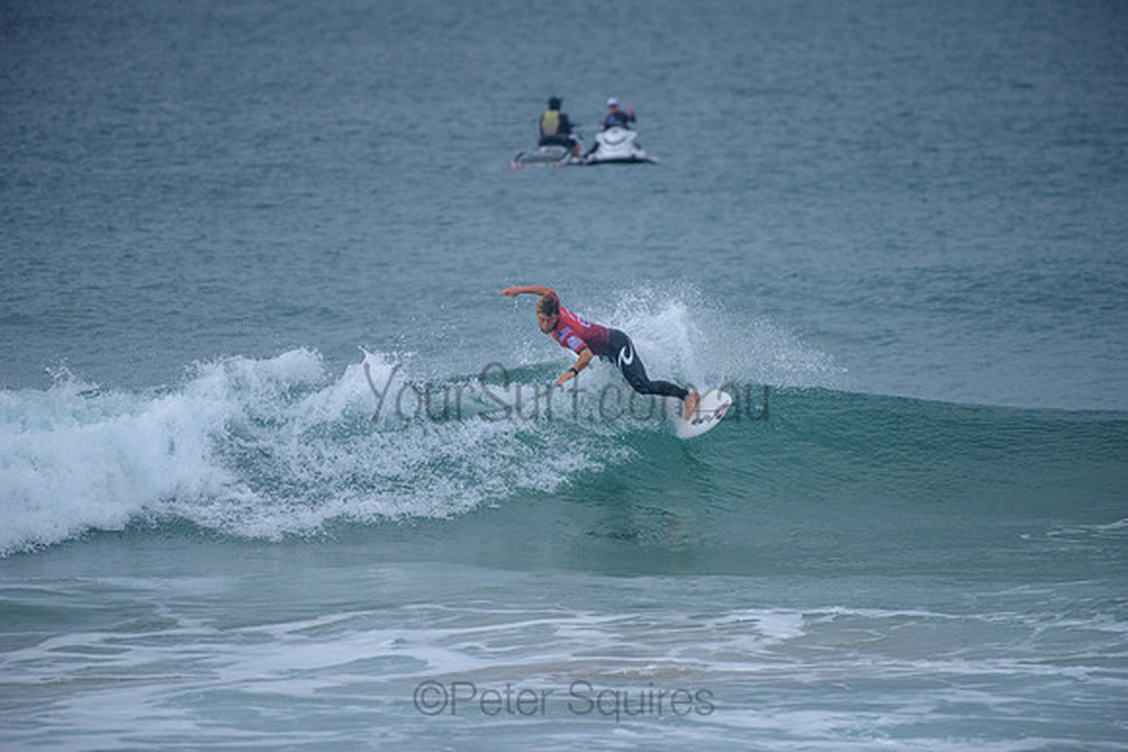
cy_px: 376
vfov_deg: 2.8
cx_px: 564
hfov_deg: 4.1
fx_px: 15670
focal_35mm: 500
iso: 400
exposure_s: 1/2000
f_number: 5.6
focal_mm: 500
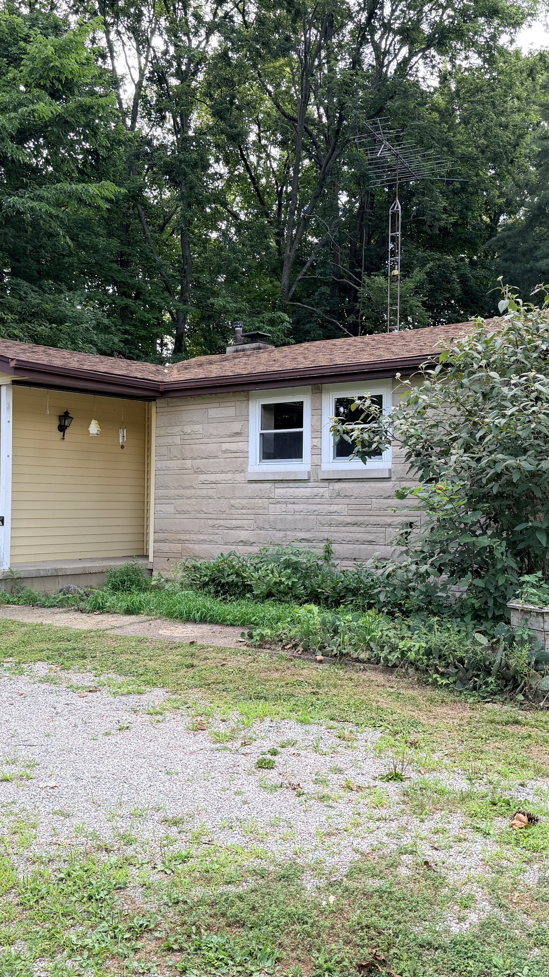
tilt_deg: +0.5
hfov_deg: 33.6
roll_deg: +0.3
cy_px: 487
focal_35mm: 35
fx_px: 906
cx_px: 329
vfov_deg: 56.6
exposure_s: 1/178
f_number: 1.78
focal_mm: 6.76
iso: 64
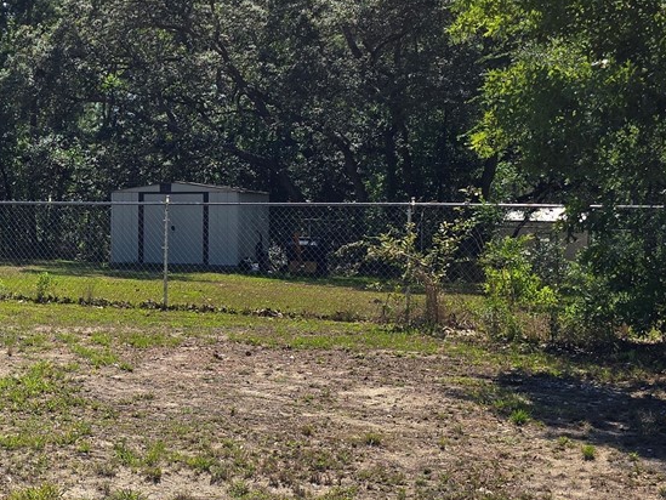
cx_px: -99
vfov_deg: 21.9
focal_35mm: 67
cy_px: 233
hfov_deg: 26.3
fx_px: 1289
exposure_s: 1/788
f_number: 1.7
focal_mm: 6.3
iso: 12
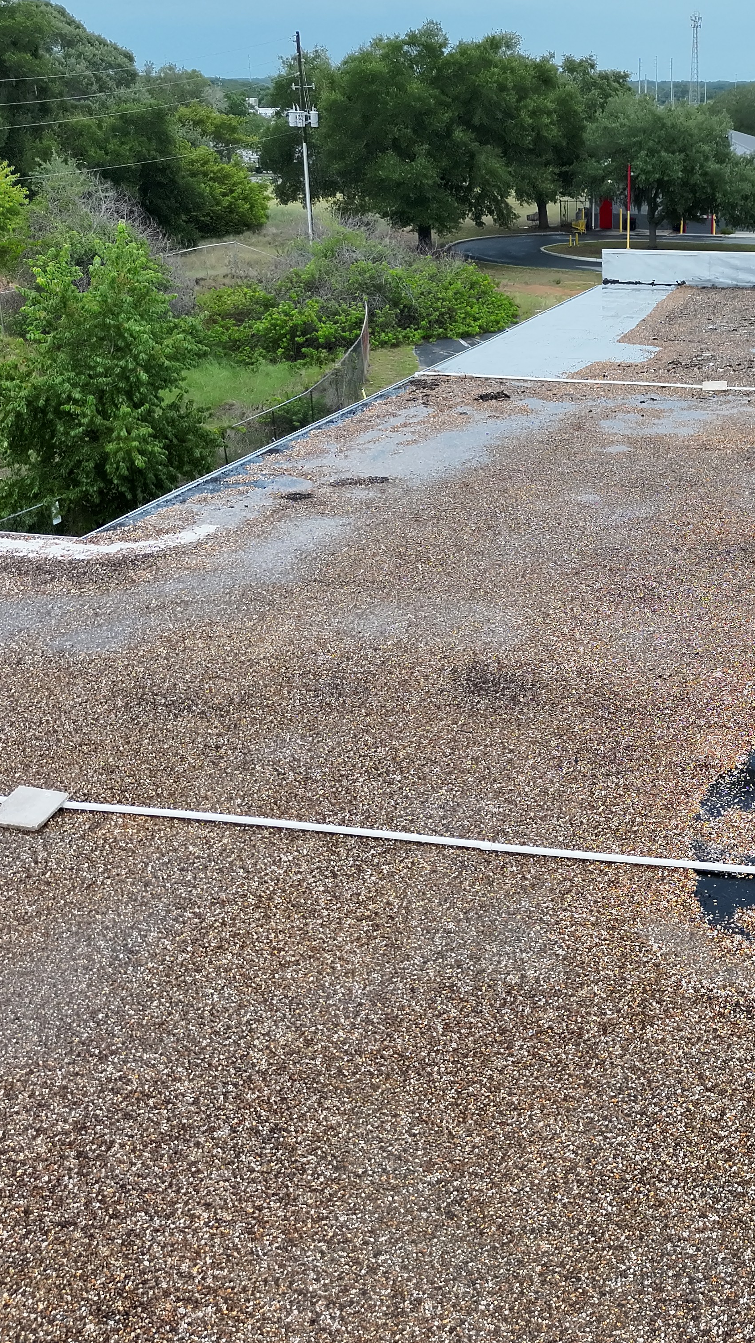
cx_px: 591
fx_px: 1246
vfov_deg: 56.6
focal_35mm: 35
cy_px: 674
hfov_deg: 32.9
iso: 180
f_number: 1.7
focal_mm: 6.72
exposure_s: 1/1500
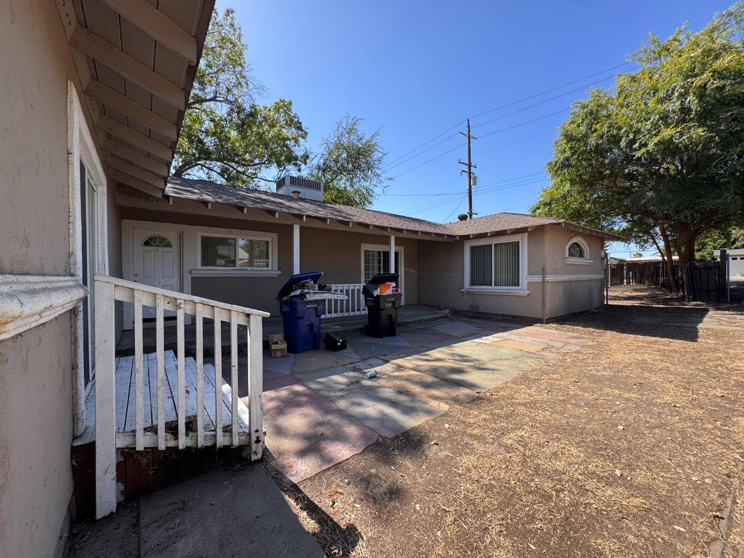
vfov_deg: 85.7
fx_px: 301
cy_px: 279
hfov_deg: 102.1
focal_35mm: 14
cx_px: 372
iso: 40
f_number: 2.2
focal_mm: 2.22
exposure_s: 1/657
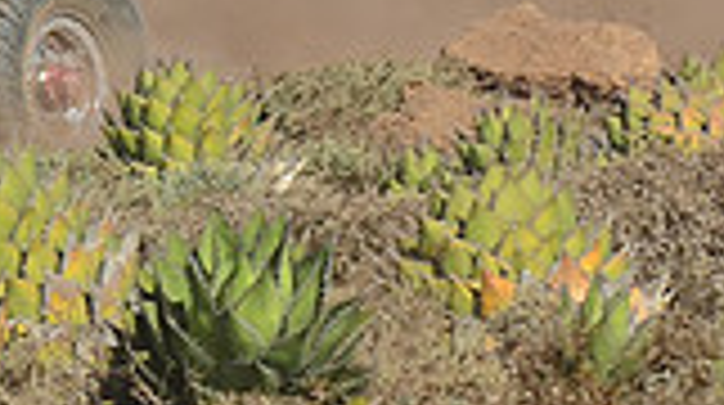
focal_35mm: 566
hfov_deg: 3.8
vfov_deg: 2.1
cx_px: -117
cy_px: -360
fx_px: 10850
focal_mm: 100
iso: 200
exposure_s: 1/640
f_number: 7.1
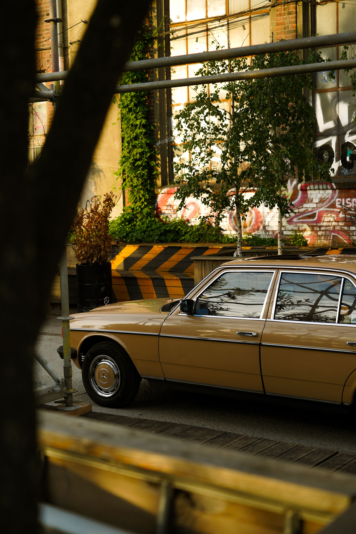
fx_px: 816
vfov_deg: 36.2
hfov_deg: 24.6
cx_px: 178
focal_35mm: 55
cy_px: 267
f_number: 4.5
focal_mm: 55
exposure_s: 1/250
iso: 100
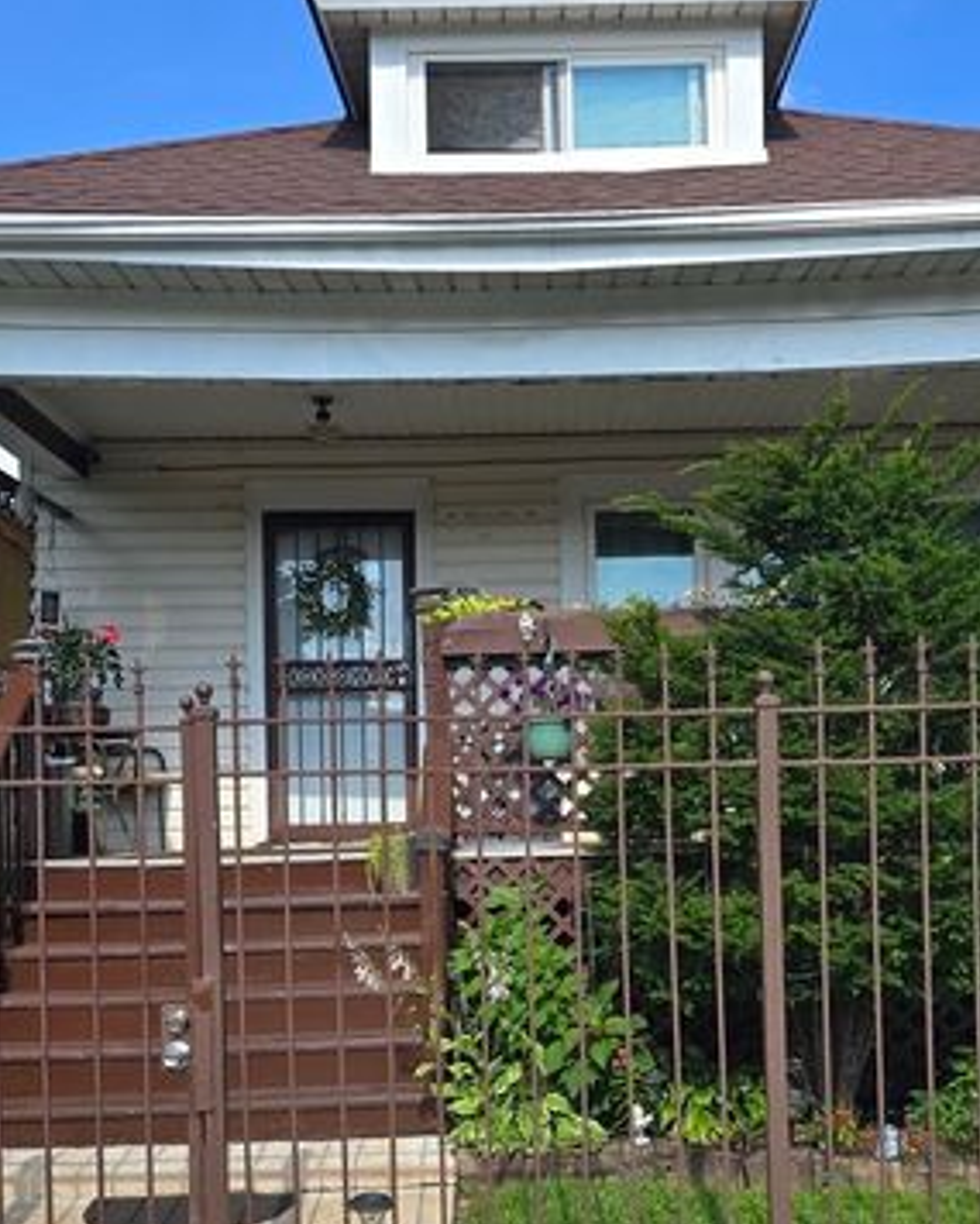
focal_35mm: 42
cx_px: 526
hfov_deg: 35.7
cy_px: 854
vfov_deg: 43.0
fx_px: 1522
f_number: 1.7
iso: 12
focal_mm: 6.3
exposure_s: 1/535
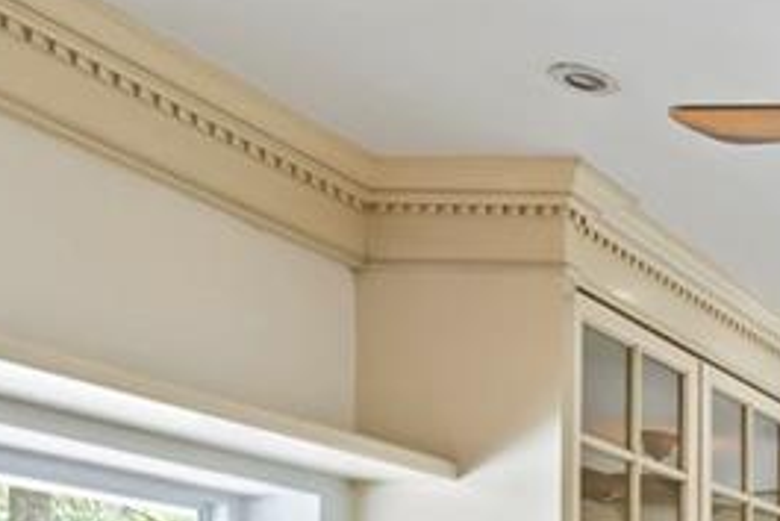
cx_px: 1375
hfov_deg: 22.7
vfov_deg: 21.0
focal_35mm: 54
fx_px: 1171
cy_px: 795
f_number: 10
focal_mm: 14
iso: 640
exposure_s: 1/2.5
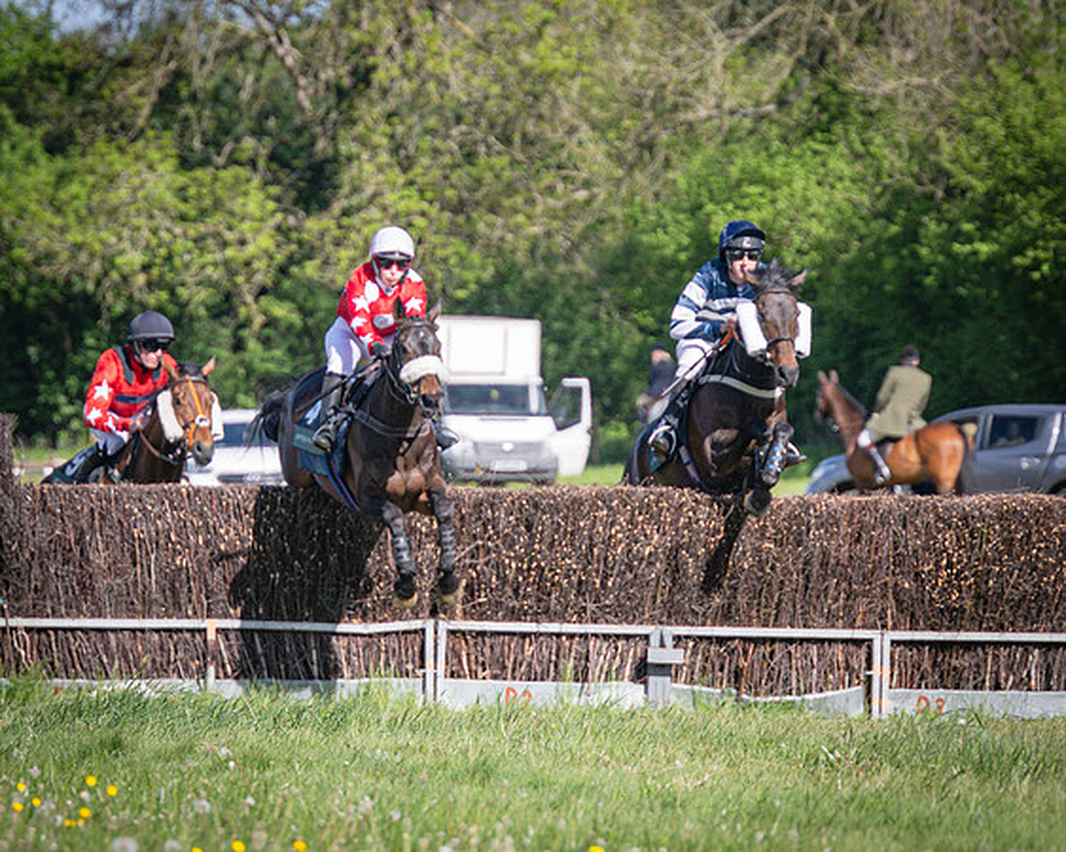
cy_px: 337
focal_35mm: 401
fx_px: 12659
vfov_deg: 3.9
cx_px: 454
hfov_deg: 4.8
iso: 400
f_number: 4
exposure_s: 1/2500
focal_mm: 160
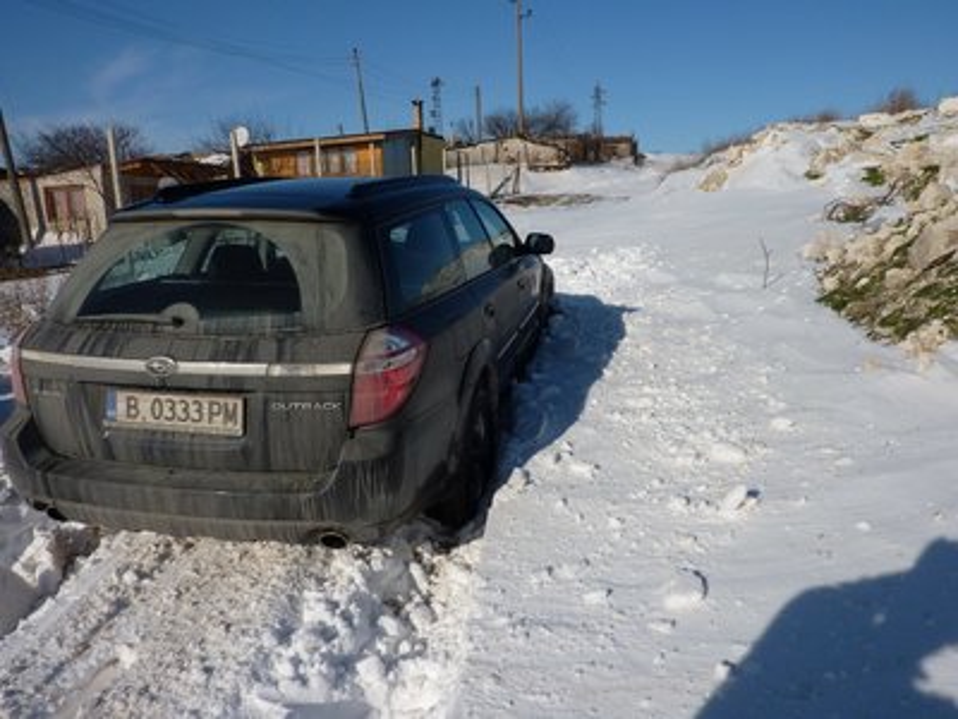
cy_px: 360
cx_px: 479
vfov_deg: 53.1
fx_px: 720
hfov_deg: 67.3
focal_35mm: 26
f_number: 5.6
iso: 80
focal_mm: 4.1
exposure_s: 1/1000
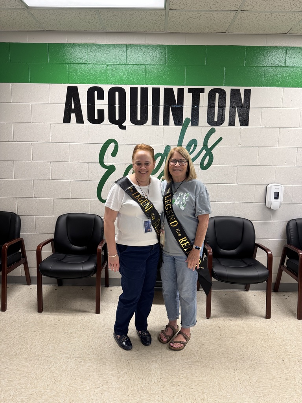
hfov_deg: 56.8
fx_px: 279
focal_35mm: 24
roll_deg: -0.9
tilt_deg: -8.9
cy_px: 202
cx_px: 151
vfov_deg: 71.6
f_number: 1.78
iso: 200
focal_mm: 6.76
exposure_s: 1/60
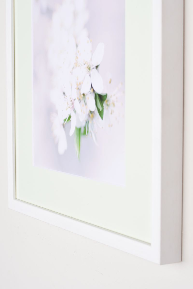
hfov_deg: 18.2
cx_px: 96
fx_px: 603
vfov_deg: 27.0
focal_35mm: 75
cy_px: 144
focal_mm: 50
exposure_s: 1/80
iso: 400
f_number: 10
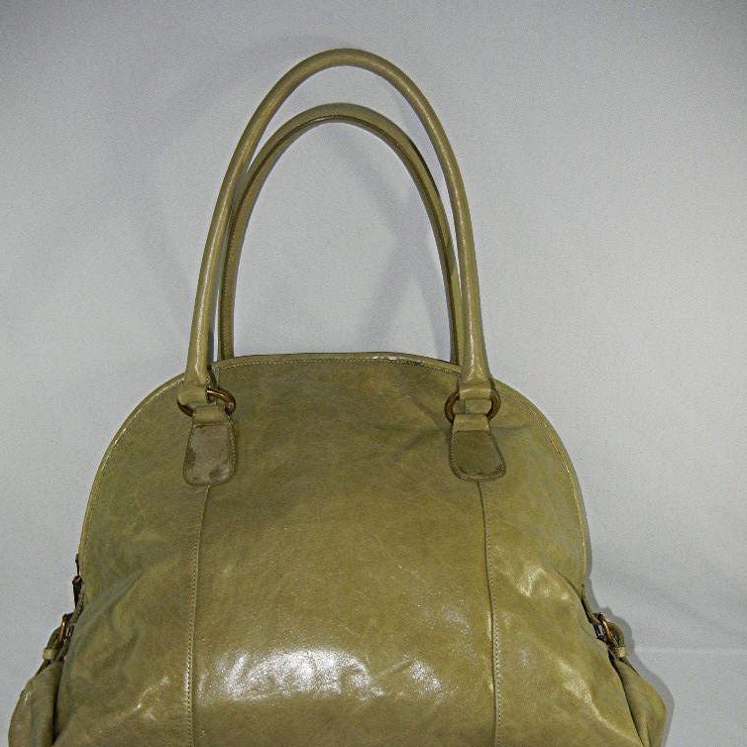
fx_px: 879
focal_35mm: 36
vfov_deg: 45.6
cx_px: 371
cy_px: 469
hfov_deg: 46.0
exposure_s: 1/30
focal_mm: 5.4
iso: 200
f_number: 7
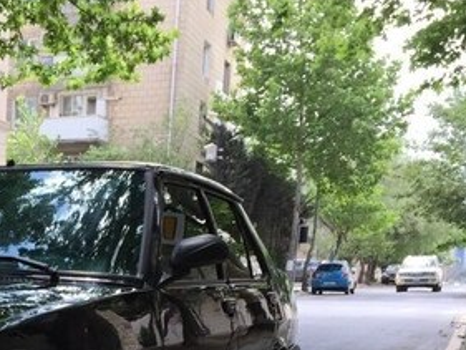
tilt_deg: -4.5
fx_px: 916
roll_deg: -2.3
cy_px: 376
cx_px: -13
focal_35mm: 68
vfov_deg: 20.7
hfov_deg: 26.8
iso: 32
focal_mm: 4.15
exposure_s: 1/353
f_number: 2.2
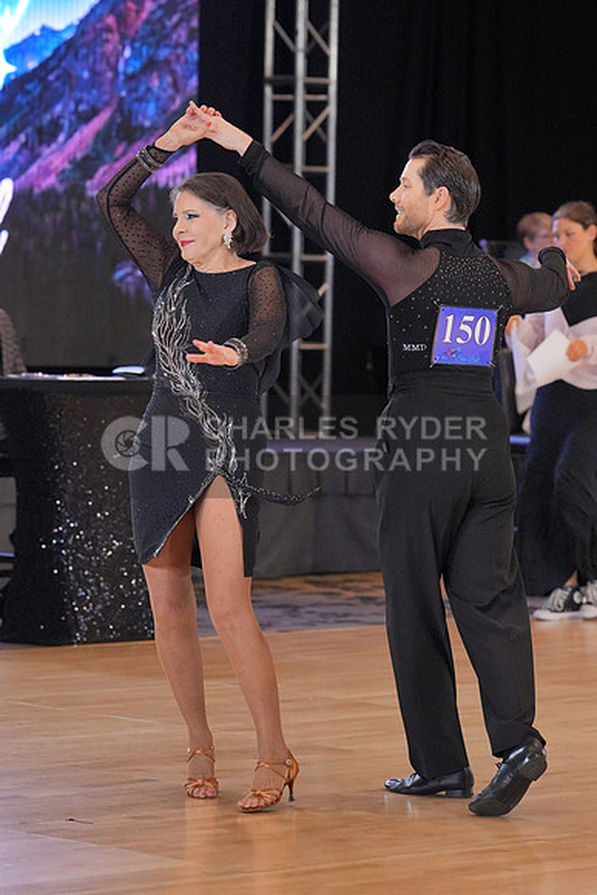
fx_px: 3952
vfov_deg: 12.9
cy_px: 448
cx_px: 298
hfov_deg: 8.6
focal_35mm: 159
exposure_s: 1/500
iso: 2500
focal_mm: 106
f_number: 3.5
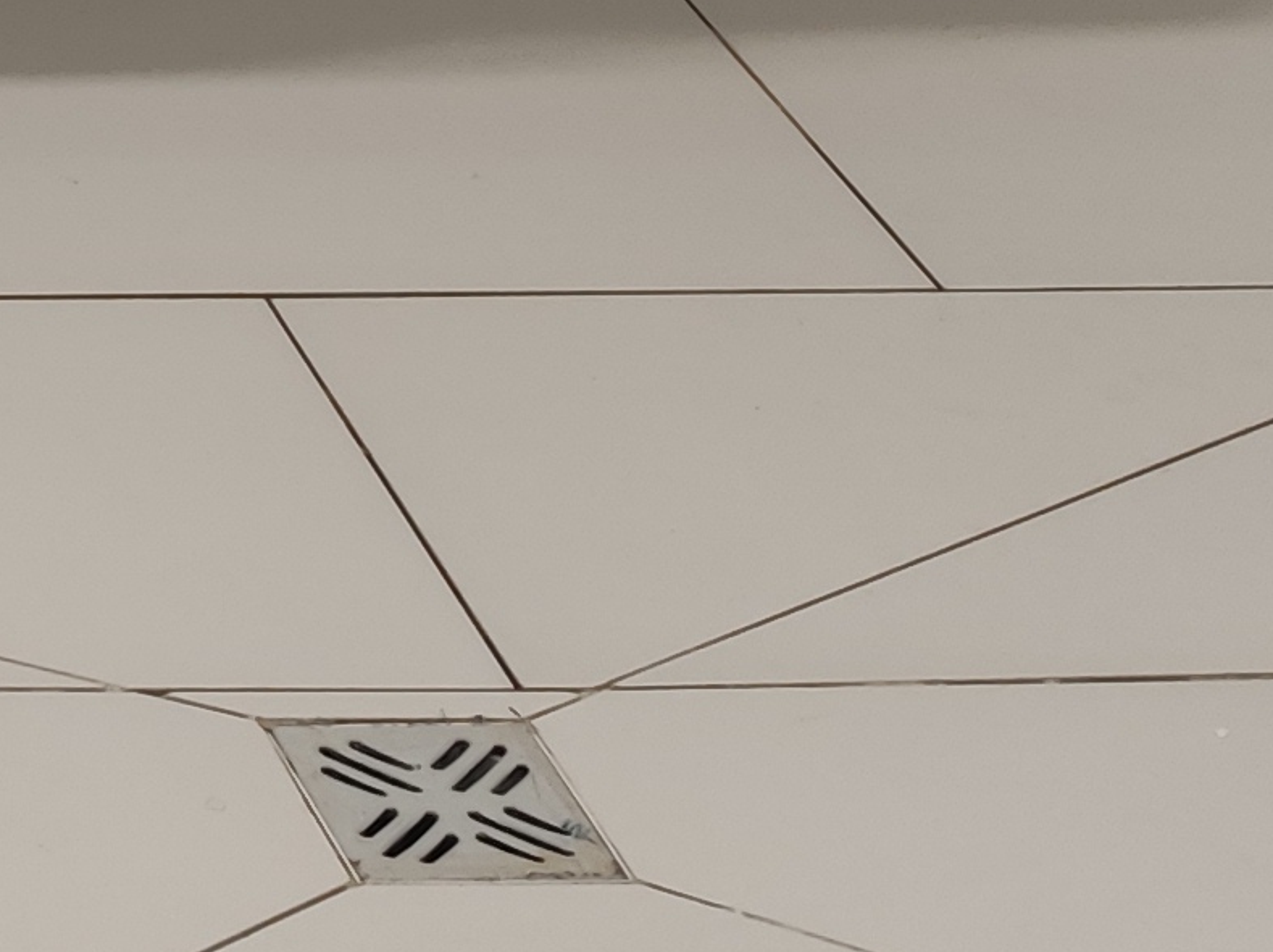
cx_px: -1741
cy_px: -954
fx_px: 3674
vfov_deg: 12.9
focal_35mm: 100
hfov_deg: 14.0
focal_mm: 4.7
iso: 182
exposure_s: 1/50
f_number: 1.79
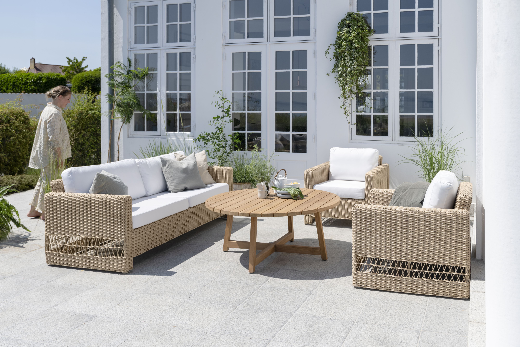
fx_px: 506
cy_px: 174
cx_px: 260
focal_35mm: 35
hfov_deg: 54.4
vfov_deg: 37.9
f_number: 5
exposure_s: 1/1600
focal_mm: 35
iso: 100
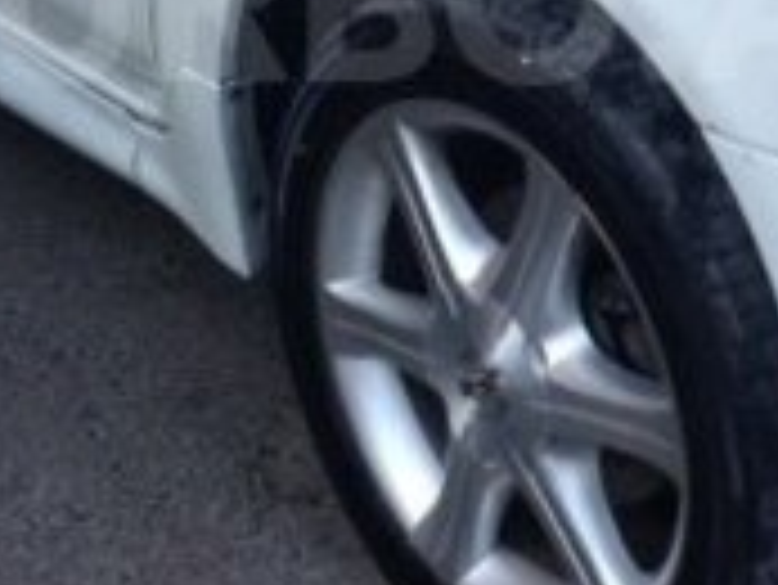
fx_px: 2834
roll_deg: +1.0
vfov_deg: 11.7
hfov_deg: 15.6
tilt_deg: -23.5
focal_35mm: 126
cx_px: 423
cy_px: -2
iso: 50
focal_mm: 4.12
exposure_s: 1/565
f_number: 2.4
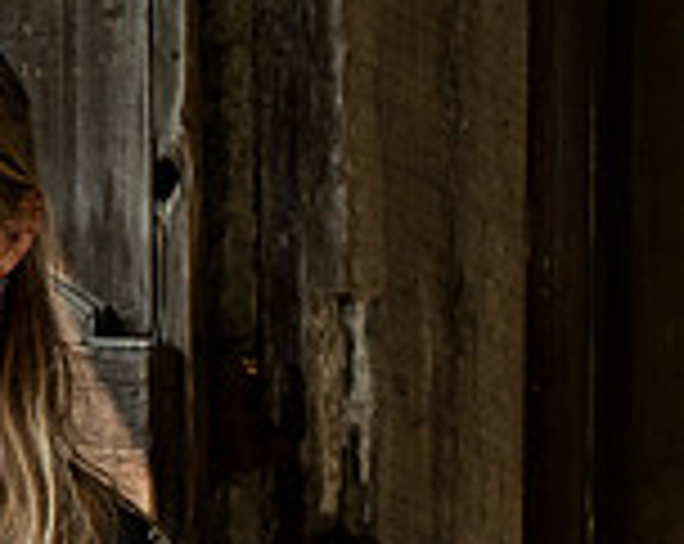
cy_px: 547
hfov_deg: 9.7
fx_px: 3819
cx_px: -551
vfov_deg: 8.1
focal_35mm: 189
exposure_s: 1/640
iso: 640
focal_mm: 50
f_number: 3.5
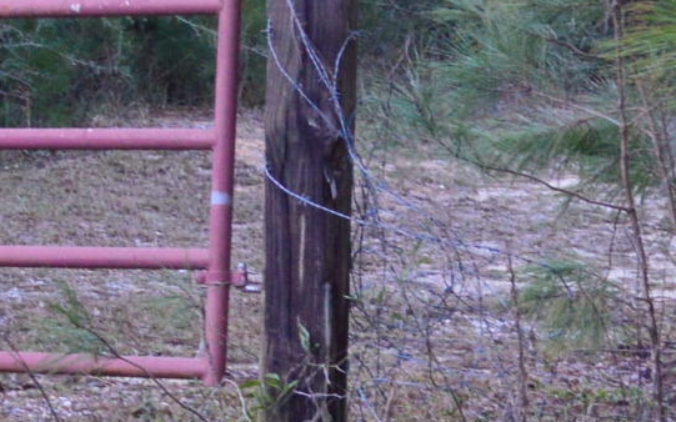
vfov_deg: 5.3
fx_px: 4528
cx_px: -127
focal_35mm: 246
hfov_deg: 8.4
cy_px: -146
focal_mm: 29
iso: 800
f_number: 7.1
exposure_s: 1/60
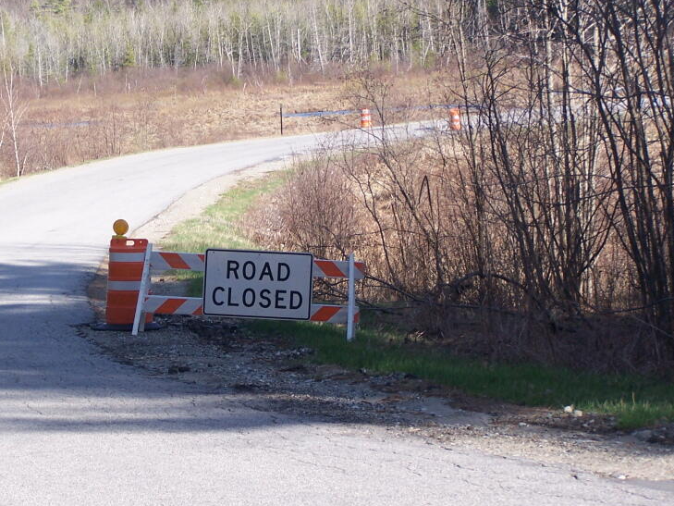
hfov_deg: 14.9
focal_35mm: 132
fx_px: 2571
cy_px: 212
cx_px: 237
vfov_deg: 11.2
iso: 80
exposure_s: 1/500
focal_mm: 15.6
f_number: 3.2
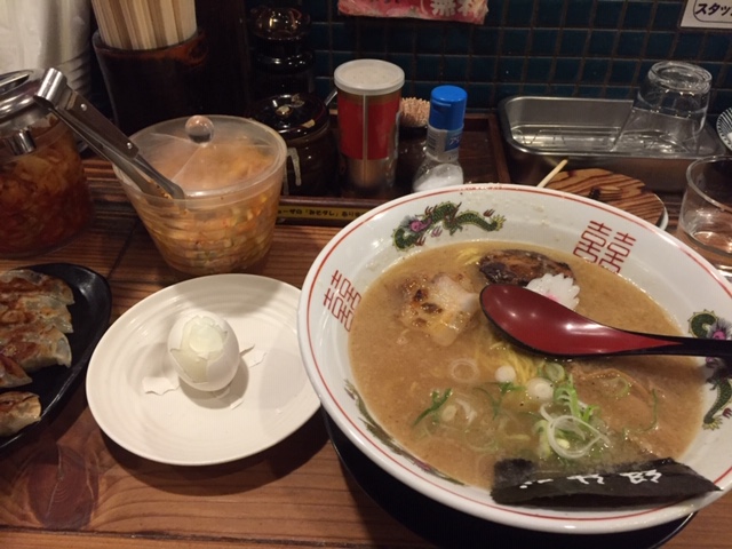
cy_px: 274
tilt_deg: -40.0
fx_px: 613
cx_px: 366
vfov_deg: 48.2
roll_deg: -1.5
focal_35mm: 29
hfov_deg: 61.7
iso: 200
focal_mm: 4.15
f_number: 2.2
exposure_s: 1/30
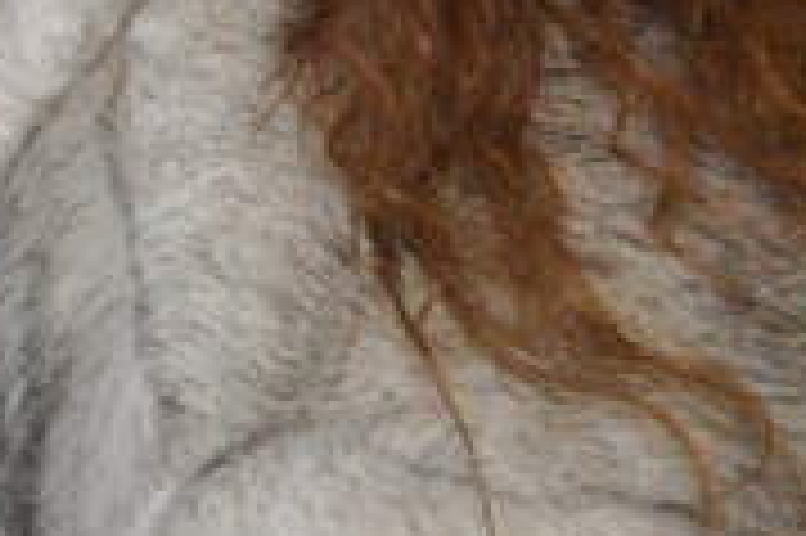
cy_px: 725
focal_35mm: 251
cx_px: -1256
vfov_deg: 5.4
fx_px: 5614
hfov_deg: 7.6
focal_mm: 28
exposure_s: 1/100
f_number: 4
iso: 800
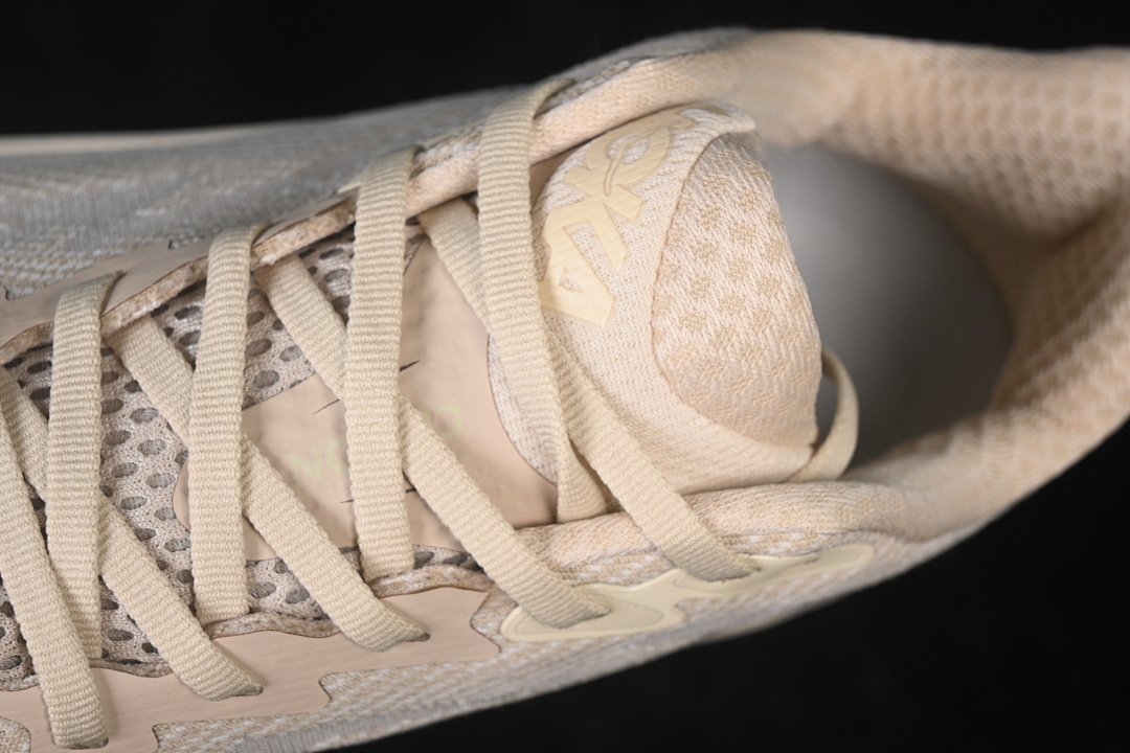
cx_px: 565
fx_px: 2354
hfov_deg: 27.0
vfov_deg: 18.2
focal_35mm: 75
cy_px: 376
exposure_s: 1/80
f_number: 7.1
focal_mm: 50
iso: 160
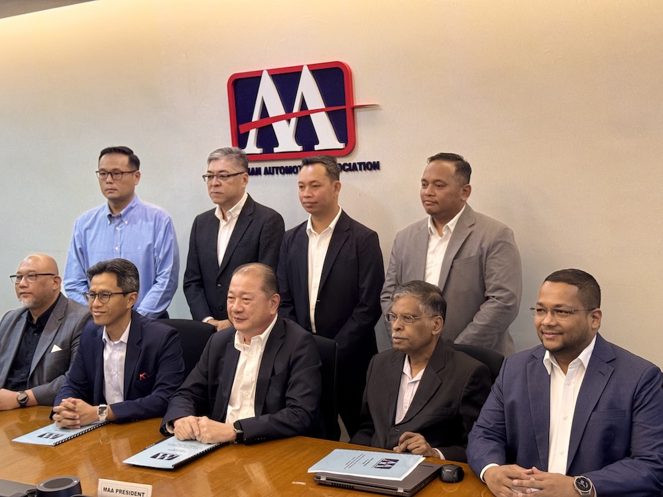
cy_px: 248
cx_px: 332
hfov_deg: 39.7
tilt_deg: -7.0
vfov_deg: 30.3
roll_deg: +4.2
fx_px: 919
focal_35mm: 48
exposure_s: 1/50
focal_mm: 6.76
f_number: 1.78
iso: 160
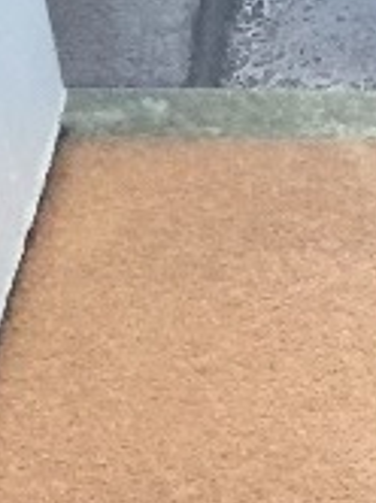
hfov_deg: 6.6
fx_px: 3049
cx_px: 1010
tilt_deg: -48.9
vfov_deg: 8.8
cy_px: 1073
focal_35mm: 210
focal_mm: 4.15
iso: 80
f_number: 2.2
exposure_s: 1/17
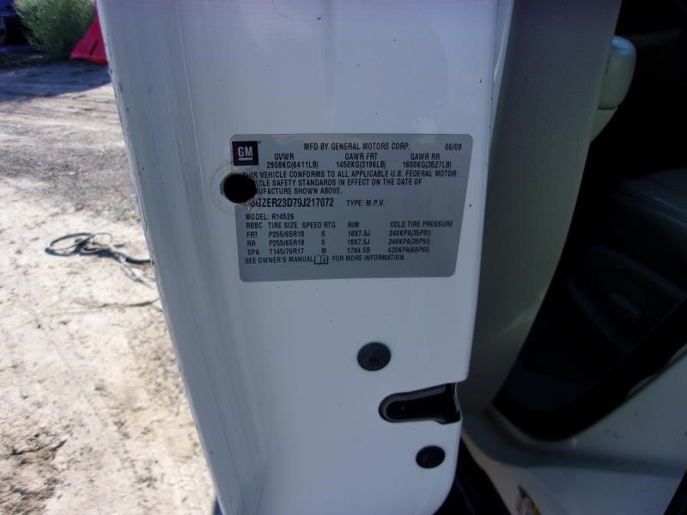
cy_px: 258
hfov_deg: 65.3
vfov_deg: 51.4
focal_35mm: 27
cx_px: 344
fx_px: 536
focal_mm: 4.9
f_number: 3
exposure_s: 1/400
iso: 80
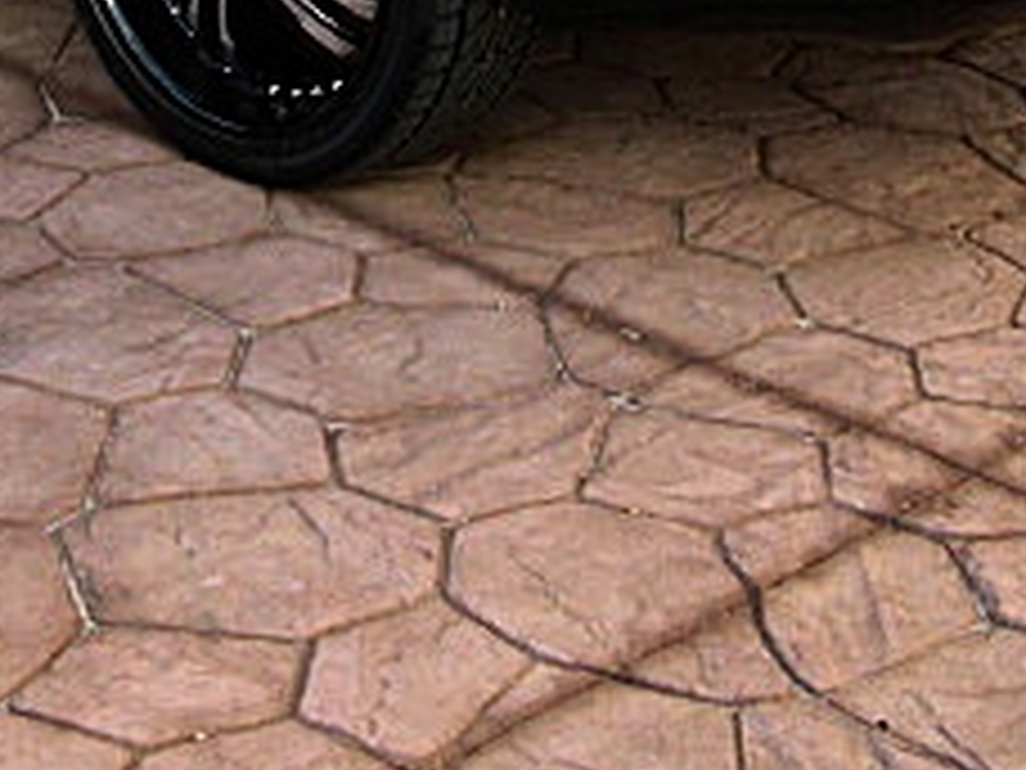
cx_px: 256
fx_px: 2994
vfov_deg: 14.0
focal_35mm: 101
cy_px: -284
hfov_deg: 19.3
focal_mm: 6.3
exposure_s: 1/100
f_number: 2.8
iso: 100
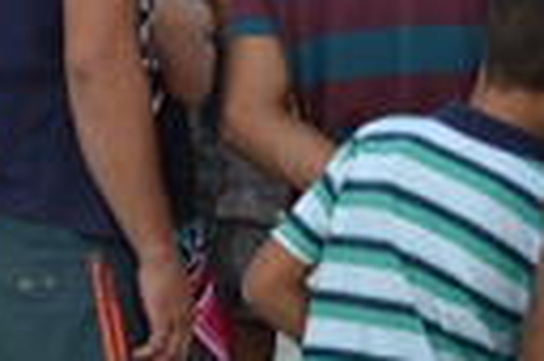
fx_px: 5207
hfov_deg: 5.9
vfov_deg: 3.9
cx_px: 965
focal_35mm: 345
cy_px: -461
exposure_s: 1/200
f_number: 7.1
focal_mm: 46
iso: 100
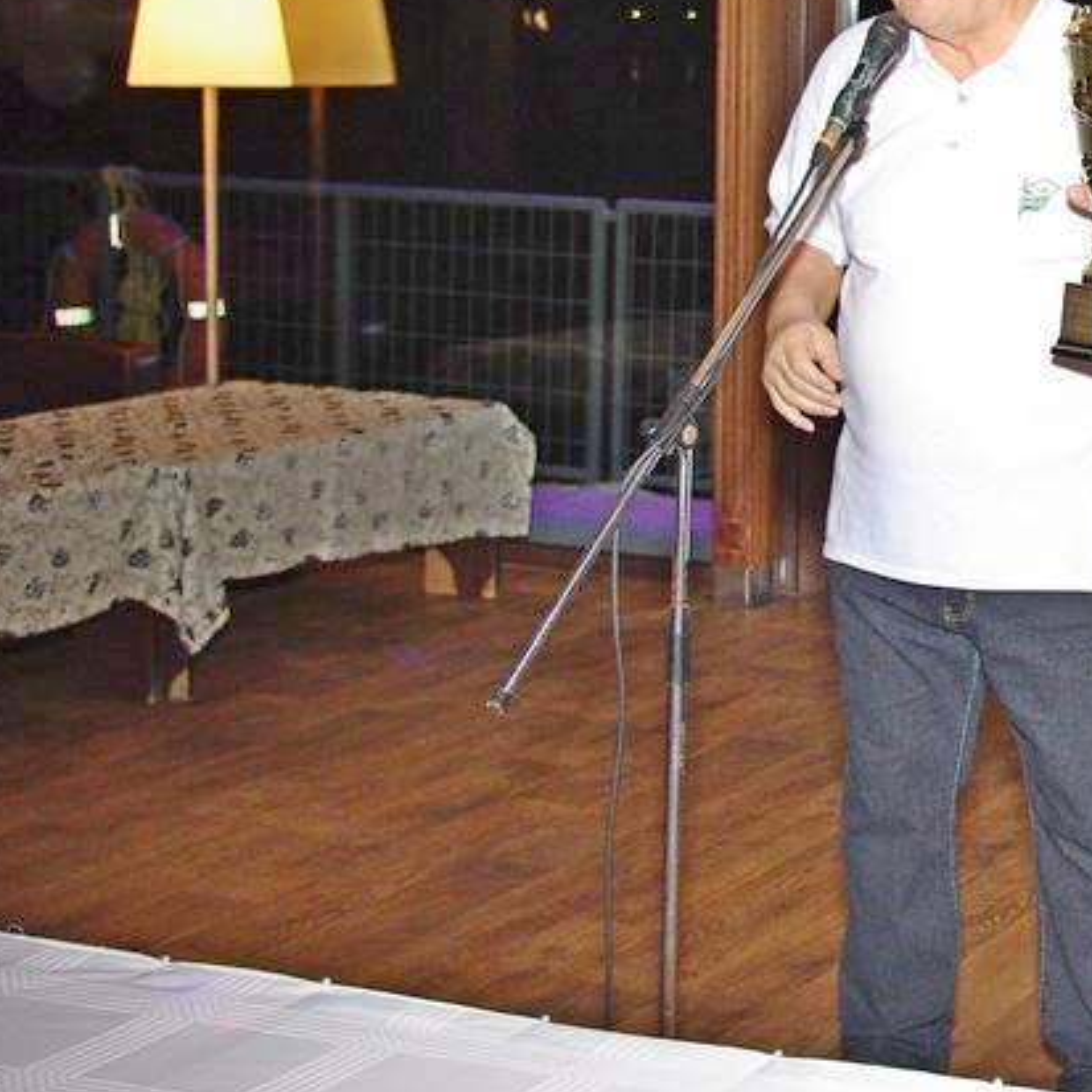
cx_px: 1208
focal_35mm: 76
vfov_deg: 22.5
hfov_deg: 21.6
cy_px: 274
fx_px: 2712
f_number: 4
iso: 400
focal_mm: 24.38
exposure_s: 1/45
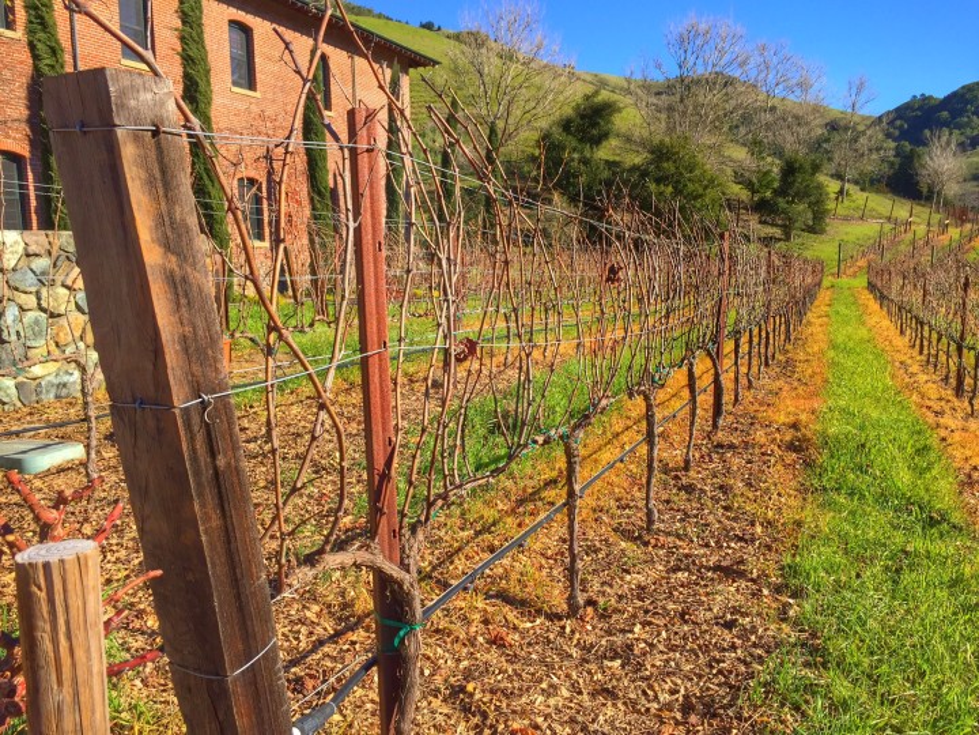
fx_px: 820
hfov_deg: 61.7
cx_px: 490
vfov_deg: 48.2
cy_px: 368
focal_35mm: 29
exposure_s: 1/1068
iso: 32
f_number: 2.2
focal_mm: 4.15
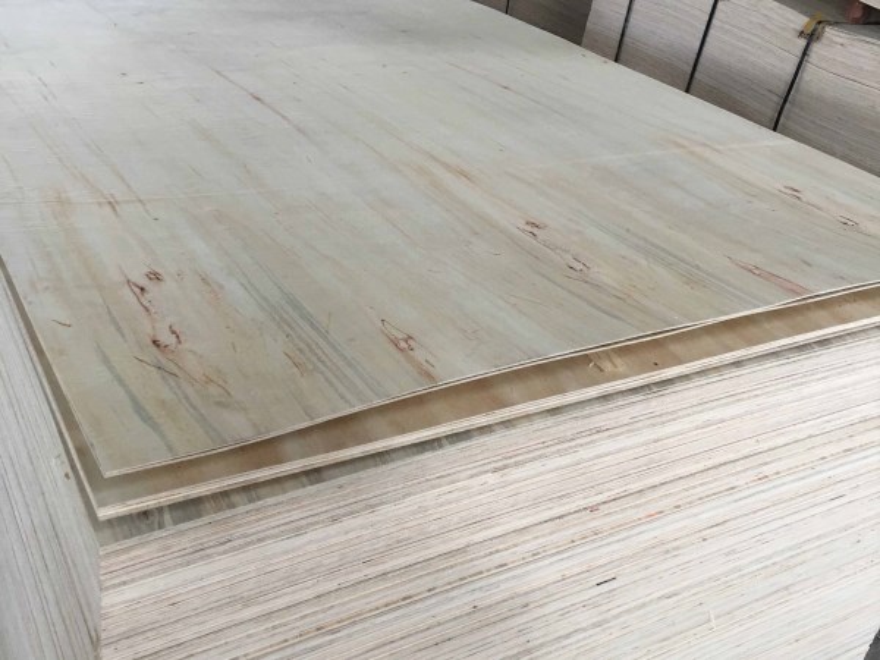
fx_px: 737
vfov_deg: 48.2
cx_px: 440
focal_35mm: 29
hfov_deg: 61.7
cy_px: 330
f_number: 2.2
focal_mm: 4.15
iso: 50
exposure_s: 1/17
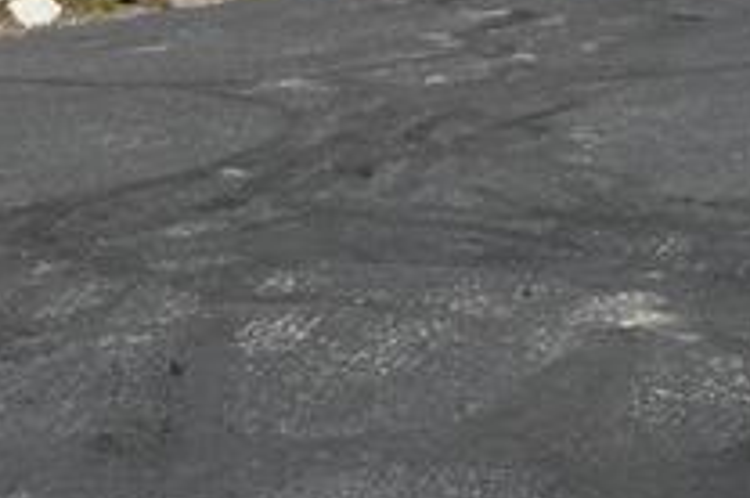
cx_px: 397
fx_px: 1539
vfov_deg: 14.1
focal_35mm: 74
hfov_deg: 27.4
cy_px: -617
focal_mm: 10
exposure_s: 1/320
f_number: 7.1
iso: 100
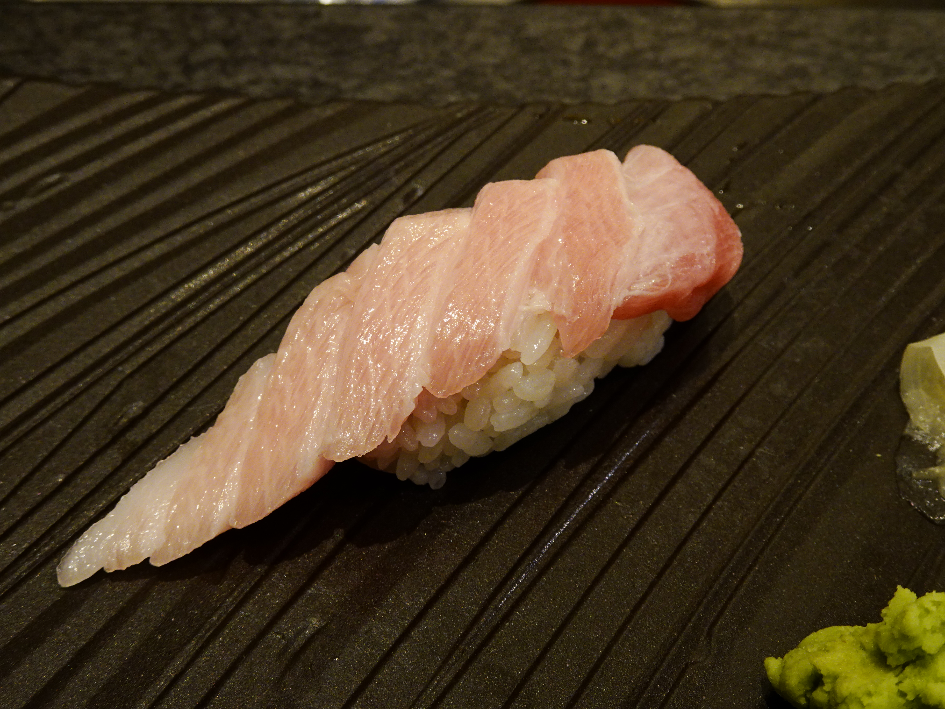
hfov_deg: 50.1
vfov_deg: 38.7
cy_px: 354
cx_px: 472
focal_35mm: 37
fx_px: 1010
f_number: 4
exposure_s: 1/25
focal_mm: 6.26
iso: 200
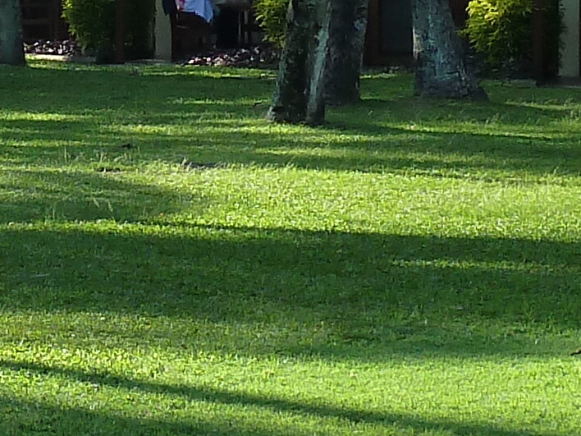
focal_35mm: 209
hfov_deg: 9.2
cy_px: -89
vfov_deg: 7.1
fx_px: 3508
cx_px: -323
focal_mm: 6.1
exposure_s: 1/200
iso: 125
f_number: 4
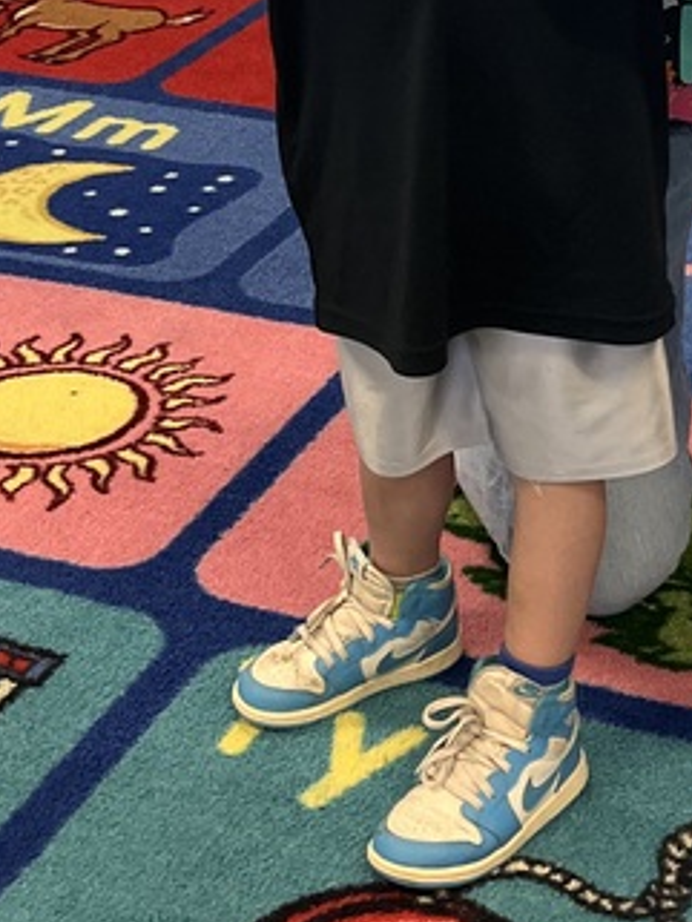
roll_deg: -0.9
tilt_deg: -18.1
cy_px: -49
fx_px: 2211
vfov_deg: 22.4
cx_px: 594
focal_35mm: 83
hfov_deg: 17.6
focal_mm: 5.1
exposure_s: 1/60
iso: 200
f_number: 1.6
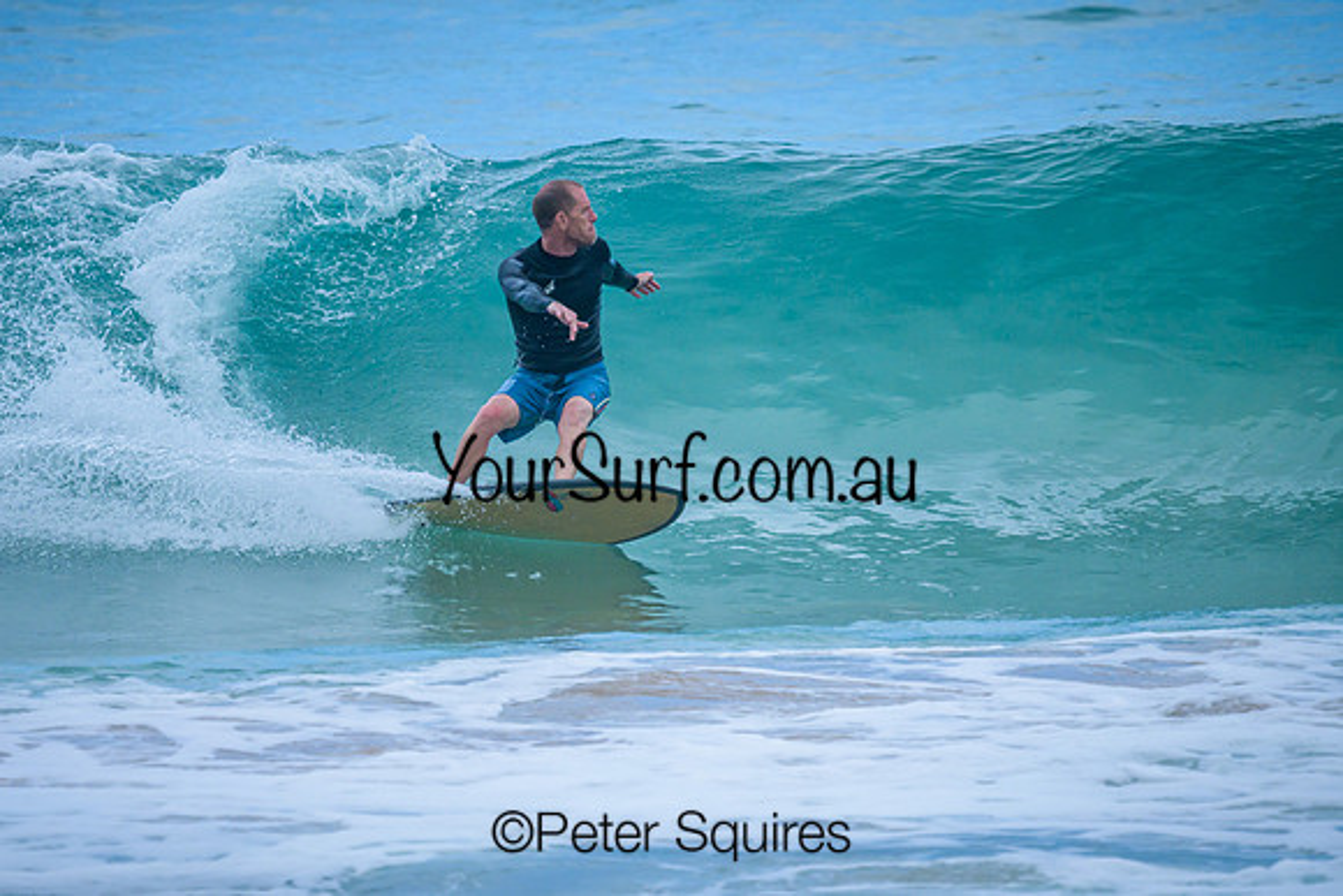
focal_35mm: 1099
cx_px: 607
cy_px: 406
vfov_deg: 1.3
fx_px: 41009
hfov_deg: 1.9
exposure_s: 1/2500
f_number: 6.3
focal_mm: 800
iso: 500
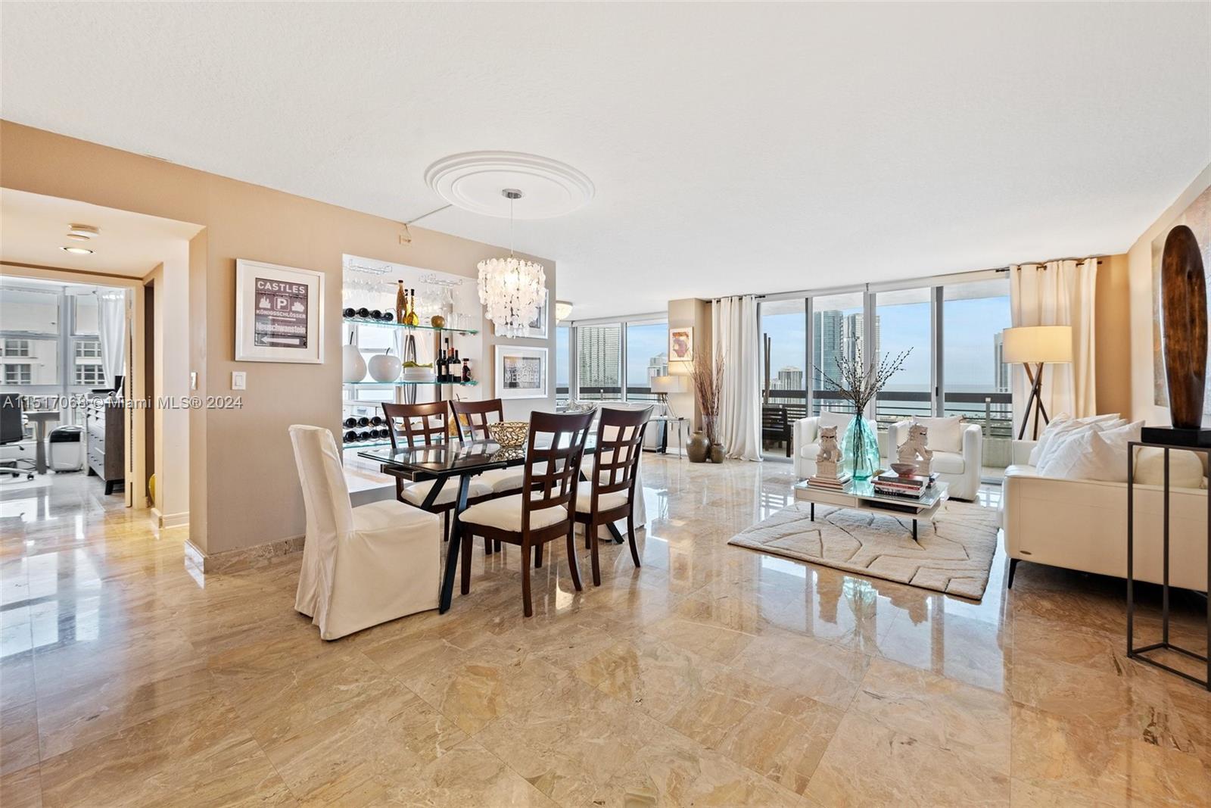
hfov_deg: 104.2
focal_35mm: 14
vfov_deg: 81.2
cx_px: 606
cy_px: 404
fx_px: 471
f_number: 8
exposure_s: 1/13
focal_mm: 14
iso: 320
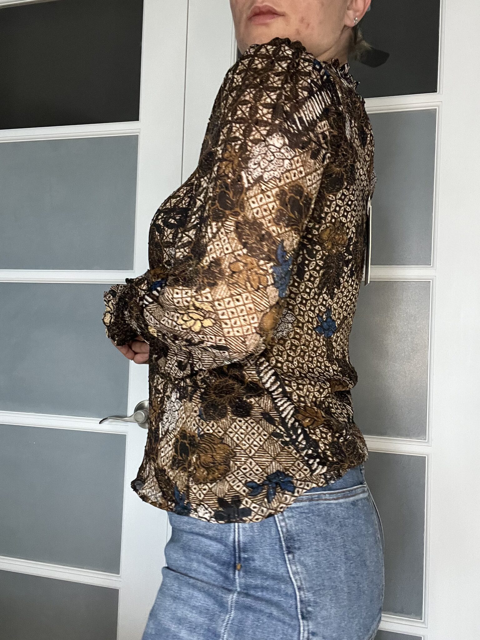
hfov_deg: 46.8
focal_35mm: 30
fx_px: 555
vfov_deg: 60.0
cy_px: 320
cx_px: 240
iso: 320
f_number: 2.2
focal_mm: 2.71
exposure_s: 1/37
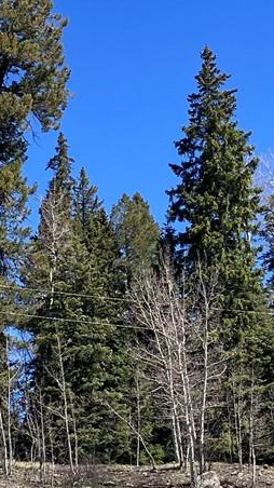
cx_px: 12
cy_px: 326
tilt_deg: +15.4
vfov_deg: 19.7
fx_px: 1396
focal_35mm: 108
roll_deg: +1.5
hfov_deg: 11.1
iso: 32
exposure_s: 1/1143
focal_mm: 3.99
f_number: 1.8
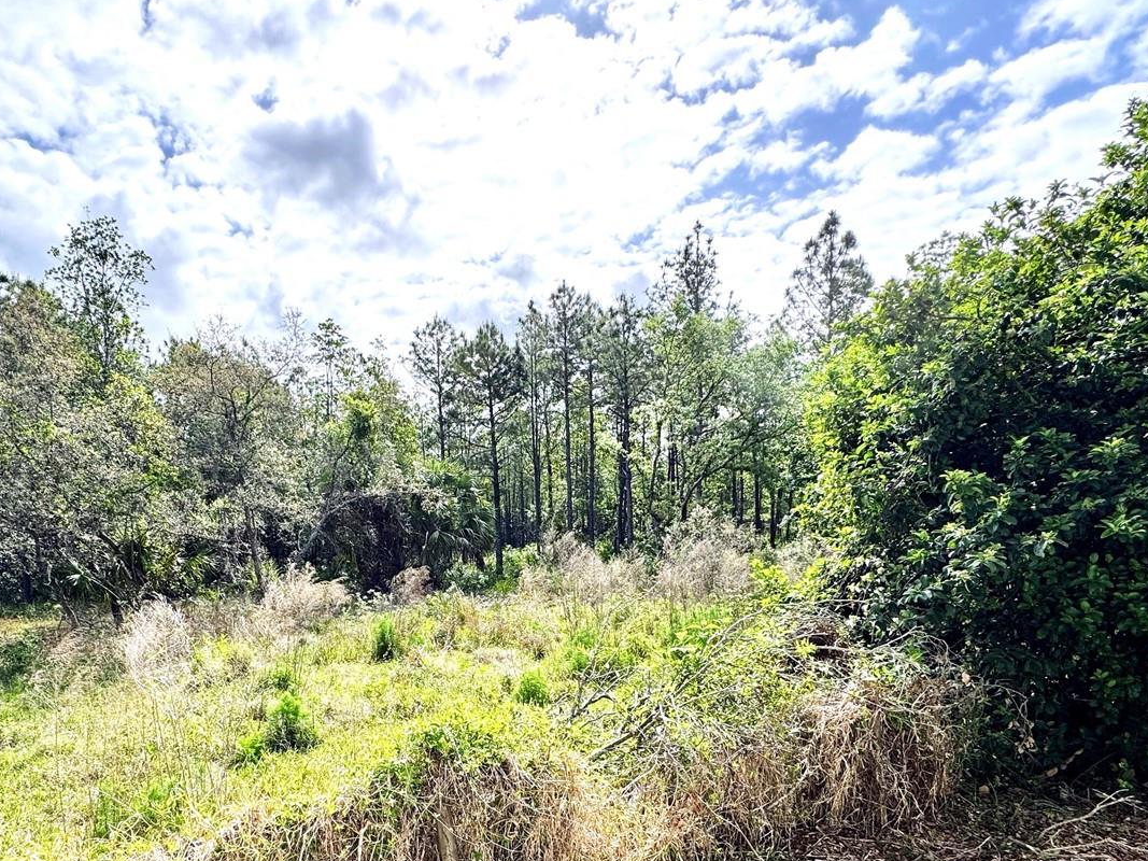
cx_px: 448
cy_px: 590
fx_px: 696
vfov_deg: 61.5
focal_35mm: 21
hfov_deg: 77.9
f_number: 2.2
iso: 50
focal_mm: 2.22
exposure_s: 1/1078
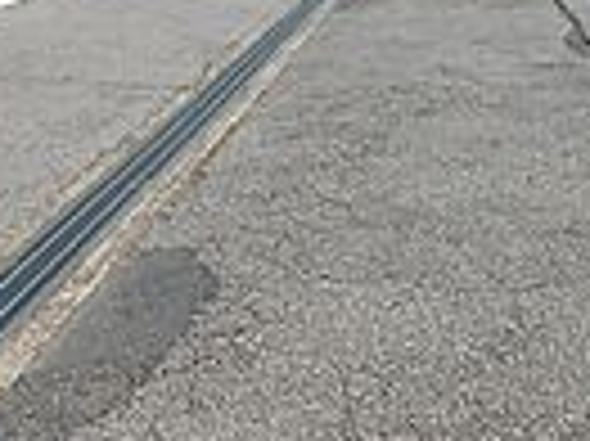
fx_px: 1226
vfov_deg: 19.2
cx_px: 513
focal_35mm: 72
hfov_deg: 26.3
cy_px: -99
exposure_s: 1/400
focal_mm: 3.7
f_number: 6
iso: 125
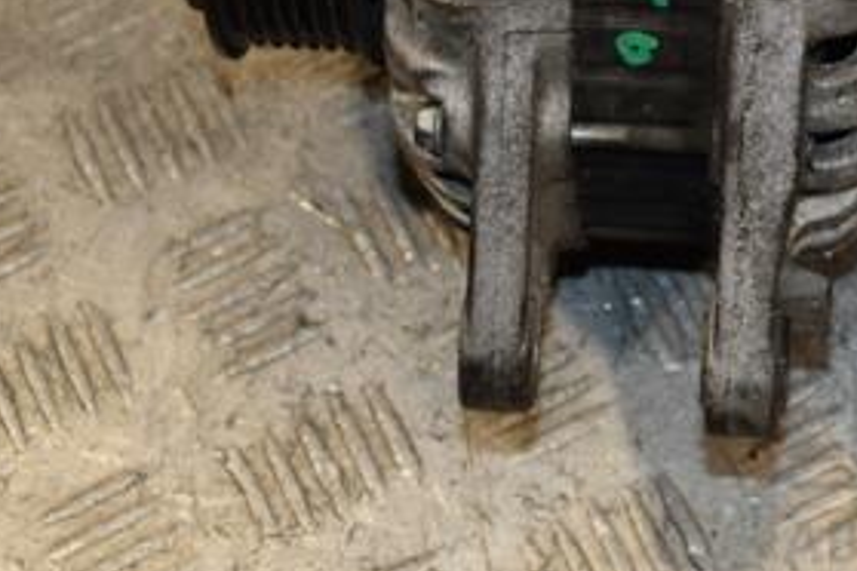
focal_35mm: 129
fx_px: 3071
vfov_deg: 10.5
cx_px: 725
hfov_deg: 15.7
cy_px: 6
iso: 800
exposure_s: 1/200
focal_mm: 40
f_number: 4.8
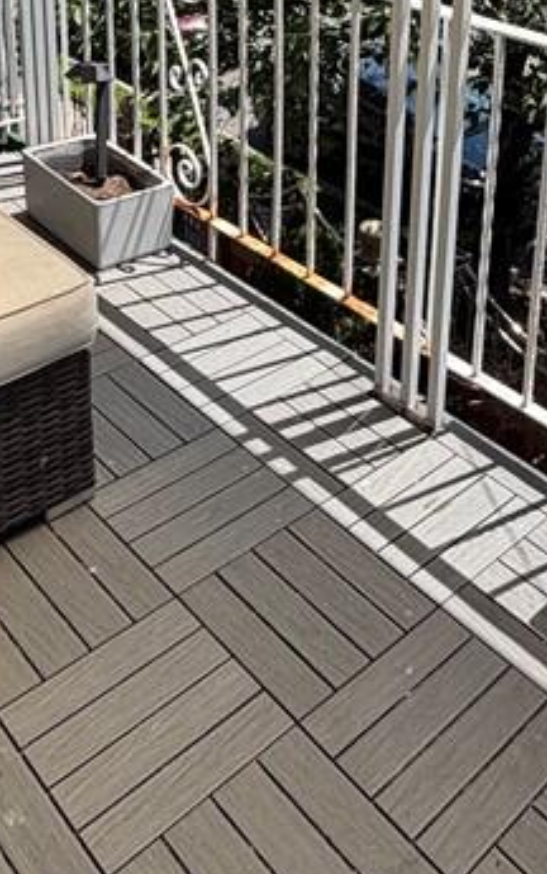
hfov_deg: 28.8
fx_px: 1048
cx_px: 415
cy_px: 15
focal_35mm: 44
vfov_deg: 40.1
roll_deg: -2.9
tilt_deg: -17.1
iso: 40
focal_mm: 2.22
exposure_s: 1/751
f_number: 2.2
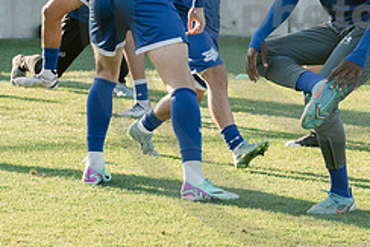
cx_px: 347
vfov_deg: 4.7
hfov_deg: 7.1
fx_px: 2982
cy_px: -5
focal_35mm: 290
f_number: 6.3
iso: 1250
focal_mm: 122
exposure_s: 1/1000
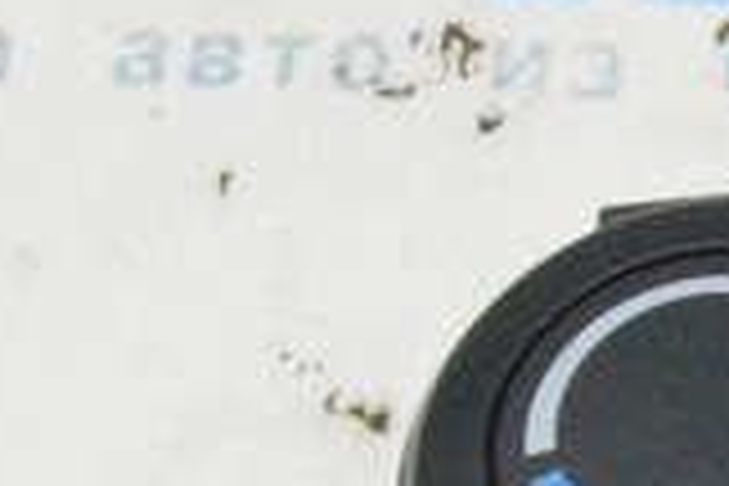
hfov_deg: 6.6
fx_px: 5936
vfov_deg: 4.7
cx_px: 1912
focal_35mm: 293
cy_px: 470
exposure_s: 1/15
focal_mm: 31
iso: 6400
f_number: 20
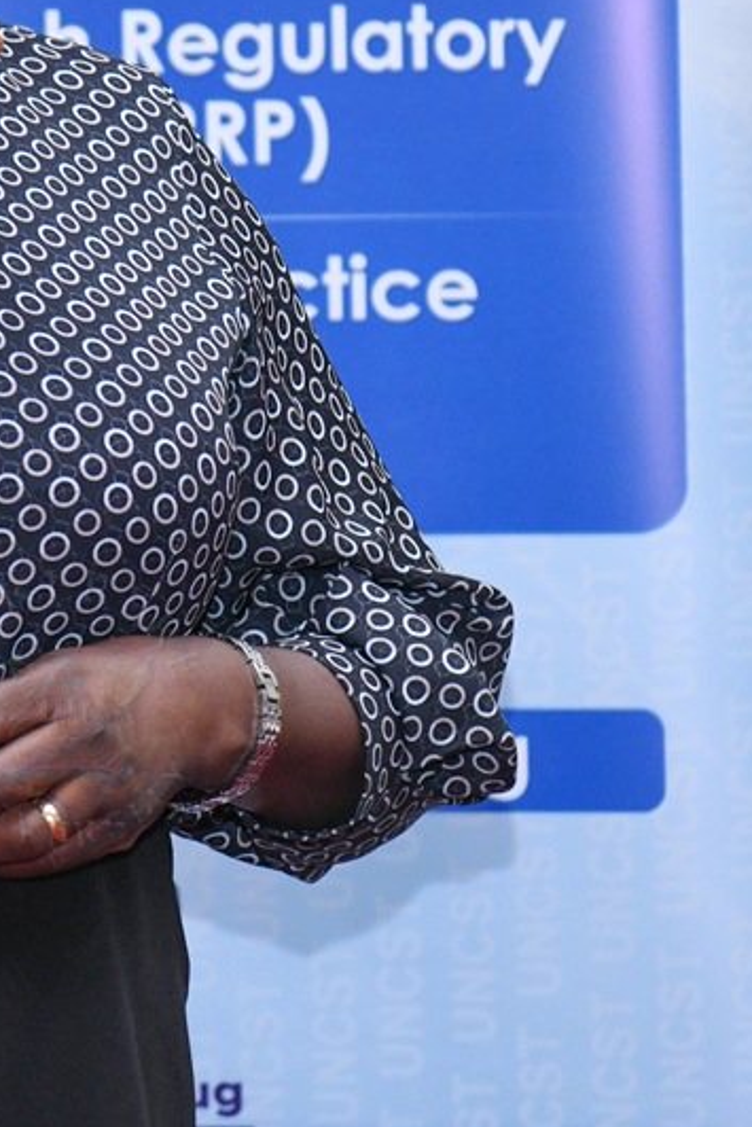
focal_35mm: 361
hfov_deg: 3.8
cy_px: 190
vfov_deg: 5.7
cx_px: 53
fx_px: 11303
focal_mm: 120
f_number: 4
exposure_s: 1/250
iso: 1250
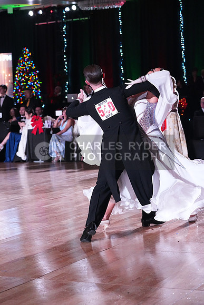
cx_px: 102
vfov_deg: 23.6
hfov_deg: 15.9
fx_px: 731
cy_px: 152
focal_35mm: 86
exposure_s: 1/400
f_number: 5
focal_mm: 86
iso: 10000
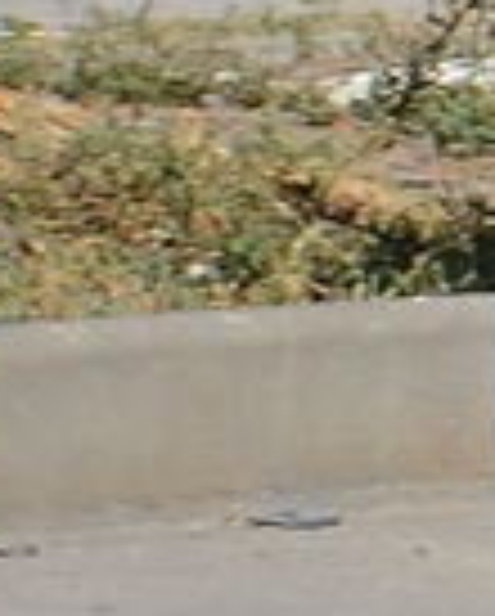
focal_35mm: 801
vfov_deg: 2.4
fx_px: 14636
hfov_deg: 1.9
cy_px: -899
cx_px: 3024
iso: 100
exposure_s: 1/250
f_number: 8
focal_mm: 52
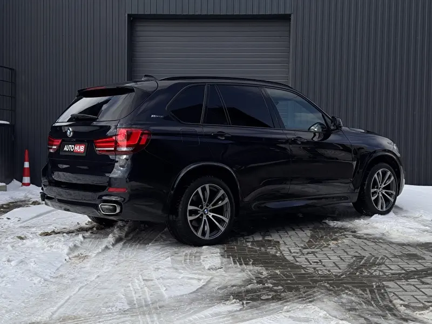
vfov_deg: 30.3
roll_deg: +0.1
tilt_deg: -1.7
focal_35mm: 48
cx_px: 216
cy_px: 162
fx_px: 599
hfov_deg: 39.7
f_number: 1.78
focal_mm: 6.76
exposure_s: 1/4310
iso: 64
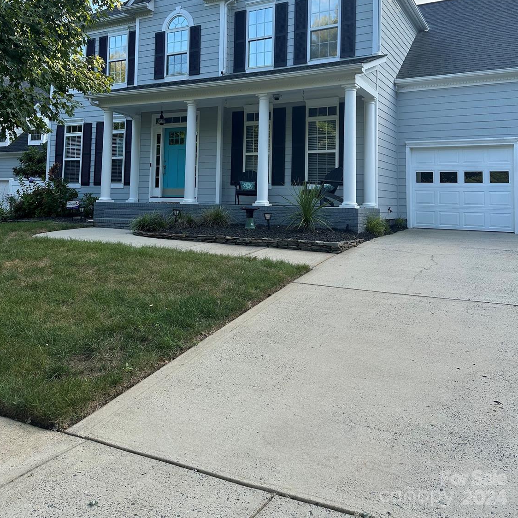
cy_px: 165
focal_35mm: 29
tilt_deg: +5.2
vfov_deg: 54.3
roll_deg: -2.2
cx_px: 260
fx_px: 491
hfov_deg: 55.6
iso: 80
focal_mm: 6.86
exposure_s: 1/850
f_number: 1.78
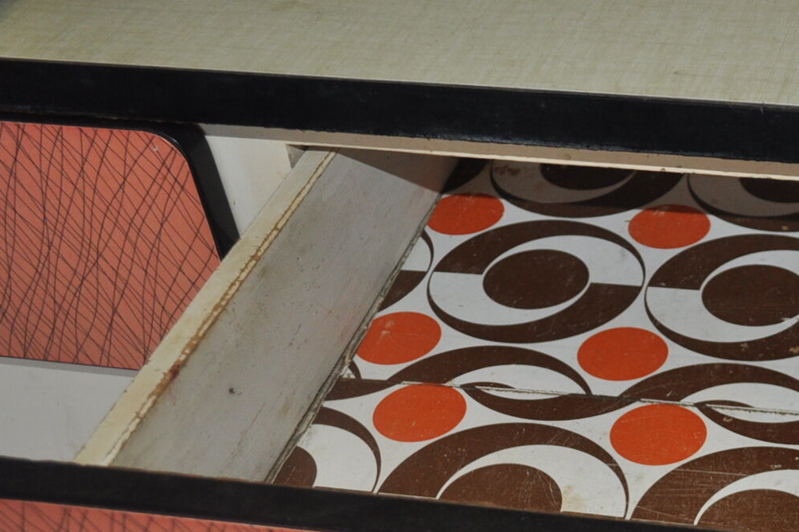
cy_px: 541
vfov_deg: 20.5
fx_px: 1420
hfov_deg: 29.4
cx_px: 793
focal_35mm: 64
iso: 640
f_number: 3.8
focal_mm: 20
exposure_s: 1/60
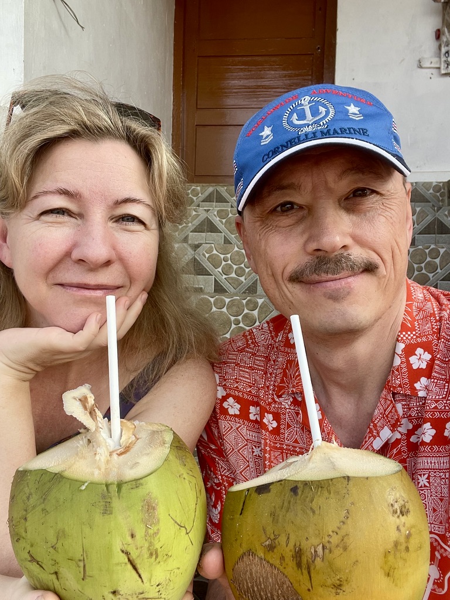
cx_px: 225
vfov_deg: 60.0
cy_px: 300
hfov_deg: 46.8
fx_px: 520
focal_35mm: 30
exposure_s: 1/193
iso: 25
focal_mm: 2.71
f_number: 2.2
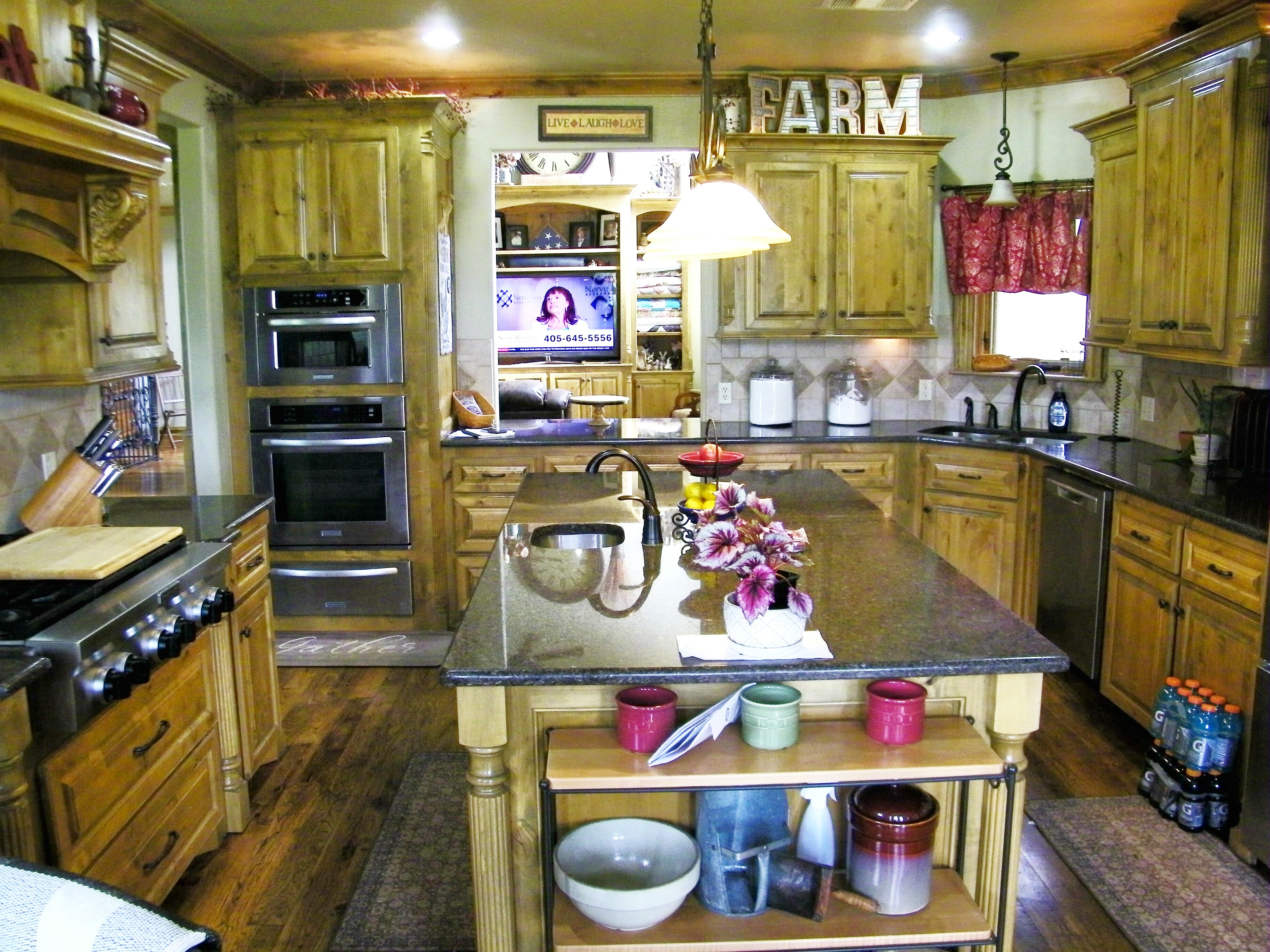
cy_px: 476
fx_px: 1027
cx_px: 635
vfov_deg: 49.7
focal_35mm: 28
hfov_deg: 63.4
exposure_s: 1/30
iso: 200
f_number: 3.5
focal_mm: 5
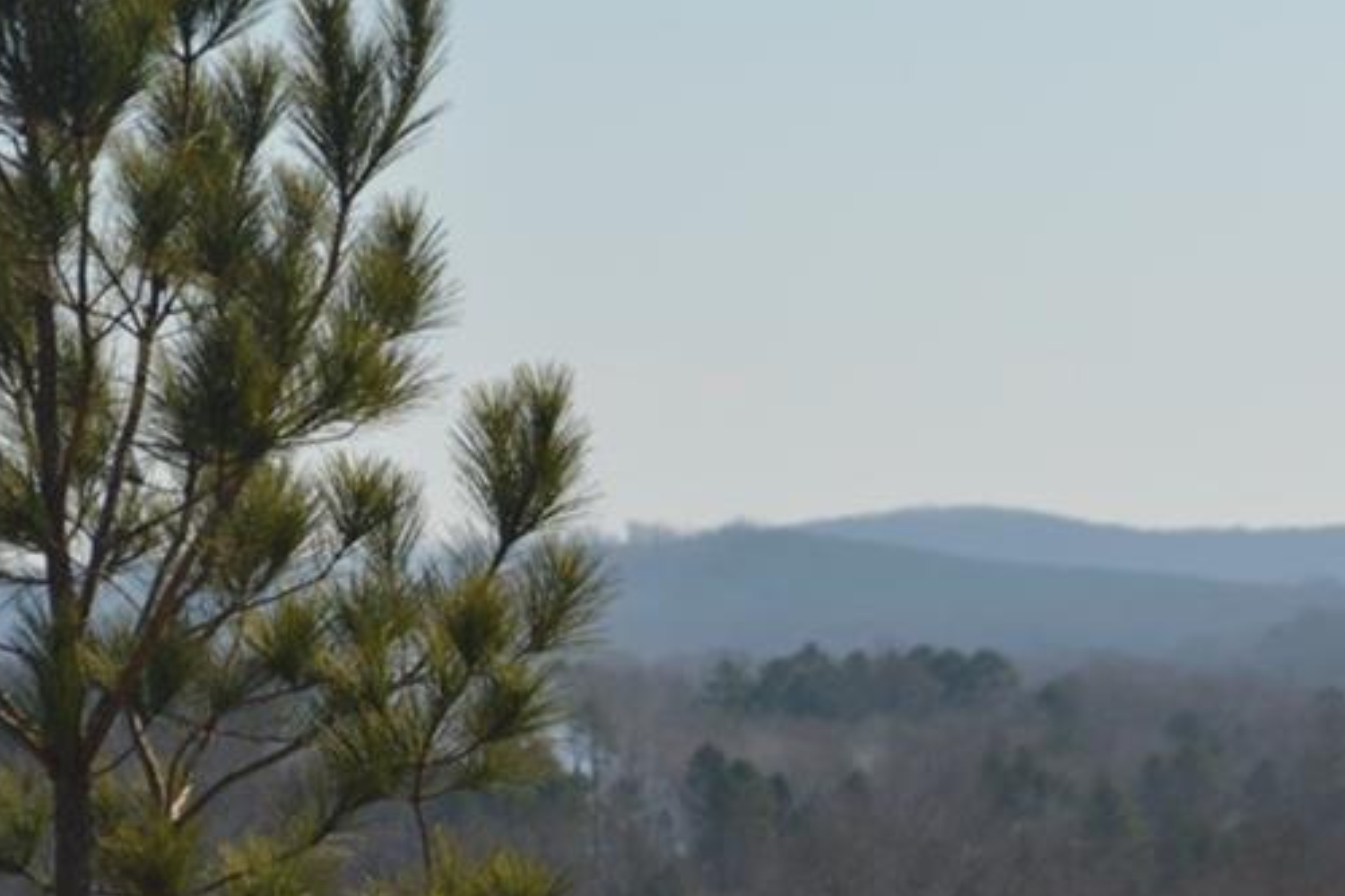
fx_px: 14005
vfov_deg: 3.7
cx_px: 960
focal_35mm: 375
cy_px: 592
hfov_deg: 5.5
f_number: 7.1
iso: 100
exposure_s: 1/200
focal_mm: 122
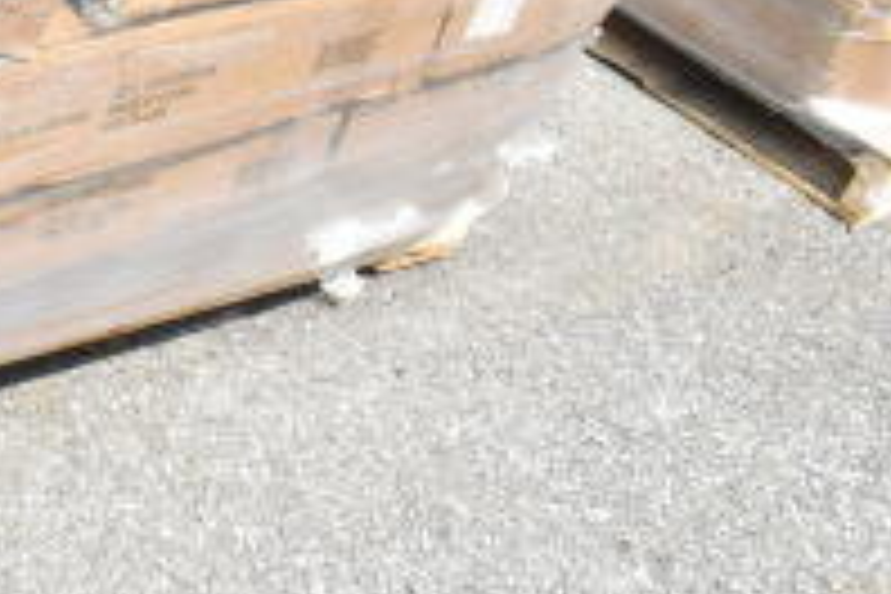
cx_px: -392
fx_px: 2054
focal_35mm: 83
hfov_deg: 21.2
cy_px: -218
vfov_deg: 15.5
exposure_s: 1/800
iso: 1600
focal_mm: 18
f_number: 14
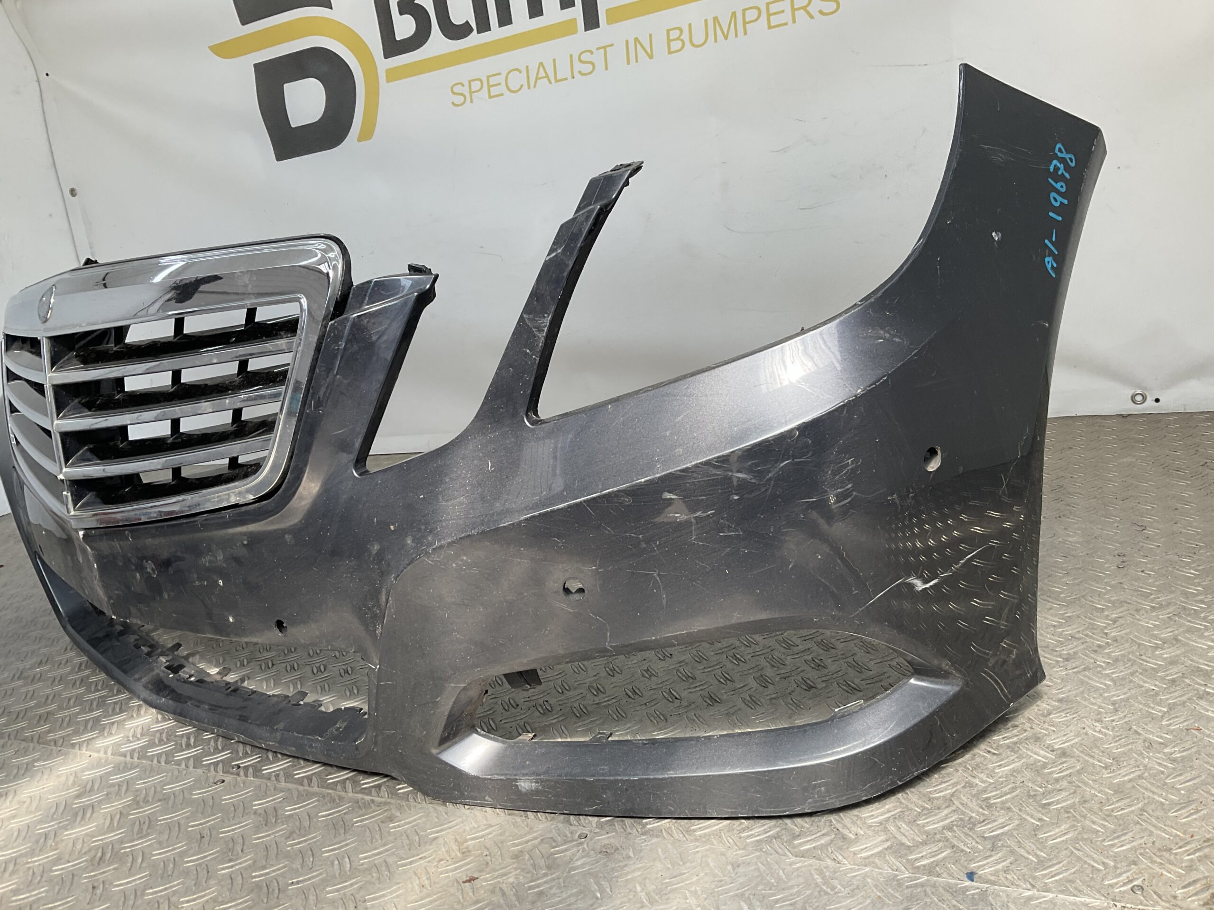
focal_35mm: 29
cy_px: 455
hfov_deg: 61.7
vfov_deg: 48.2
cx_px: 607
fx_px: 1017
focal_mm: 3
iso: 16
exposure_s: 1/264
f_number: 1.8
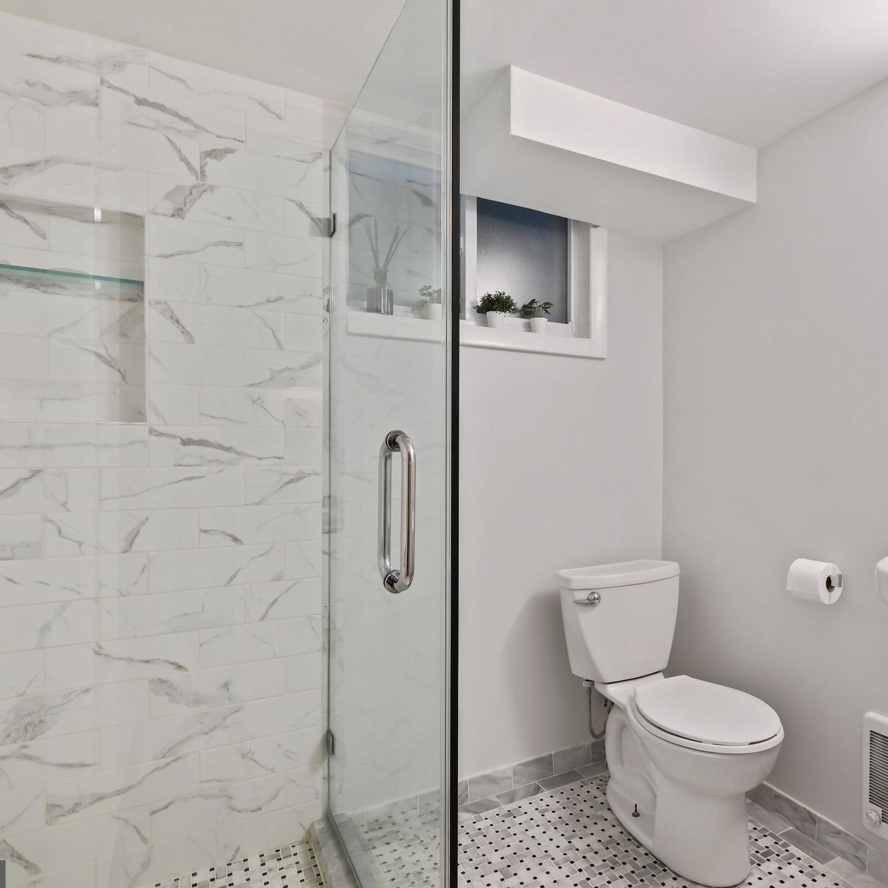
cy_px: 445
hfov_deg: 73.6
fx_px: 580
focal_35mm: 20
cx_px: 551
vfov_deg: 74.8
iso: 400
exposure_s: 1/8
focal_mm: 10
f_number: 8
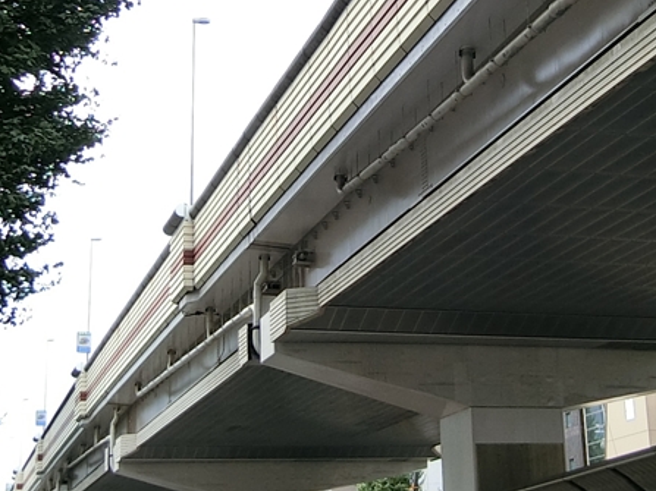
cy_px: 226
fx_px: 1288
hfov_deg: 28.3
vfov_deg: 21.6
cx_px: 455
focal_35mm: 68
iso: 80
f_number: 2.7
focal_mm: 4.06
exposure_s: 1/400
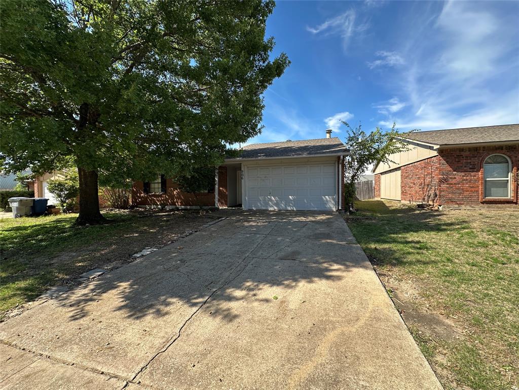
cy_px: 195
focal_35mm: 14
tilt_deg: -0.7
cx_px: 260
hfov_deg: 102.1
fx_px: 210
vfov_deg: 85.7
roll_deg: +0.4
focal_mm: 2.22
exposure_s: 1/548
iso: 40
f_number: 2.2
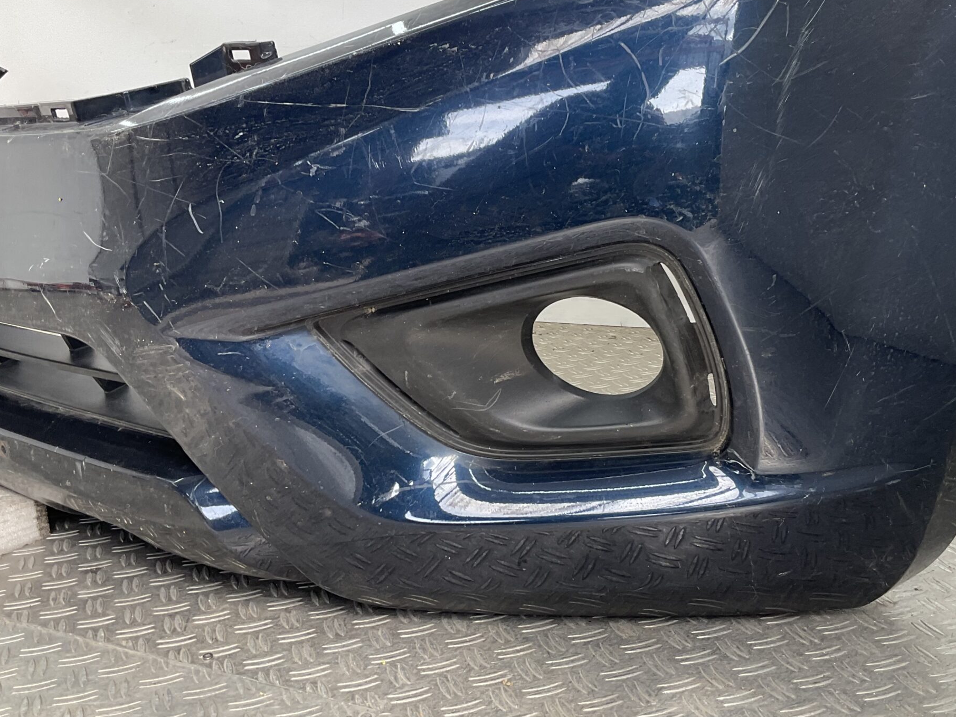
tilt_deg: -13.0
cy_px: 322
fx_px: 1132
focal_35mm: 41
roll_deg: +2.5
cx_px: 513
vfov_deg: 35.1
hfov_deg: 45.7
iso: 25
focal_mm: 3
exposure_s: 1/120
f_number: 1.8
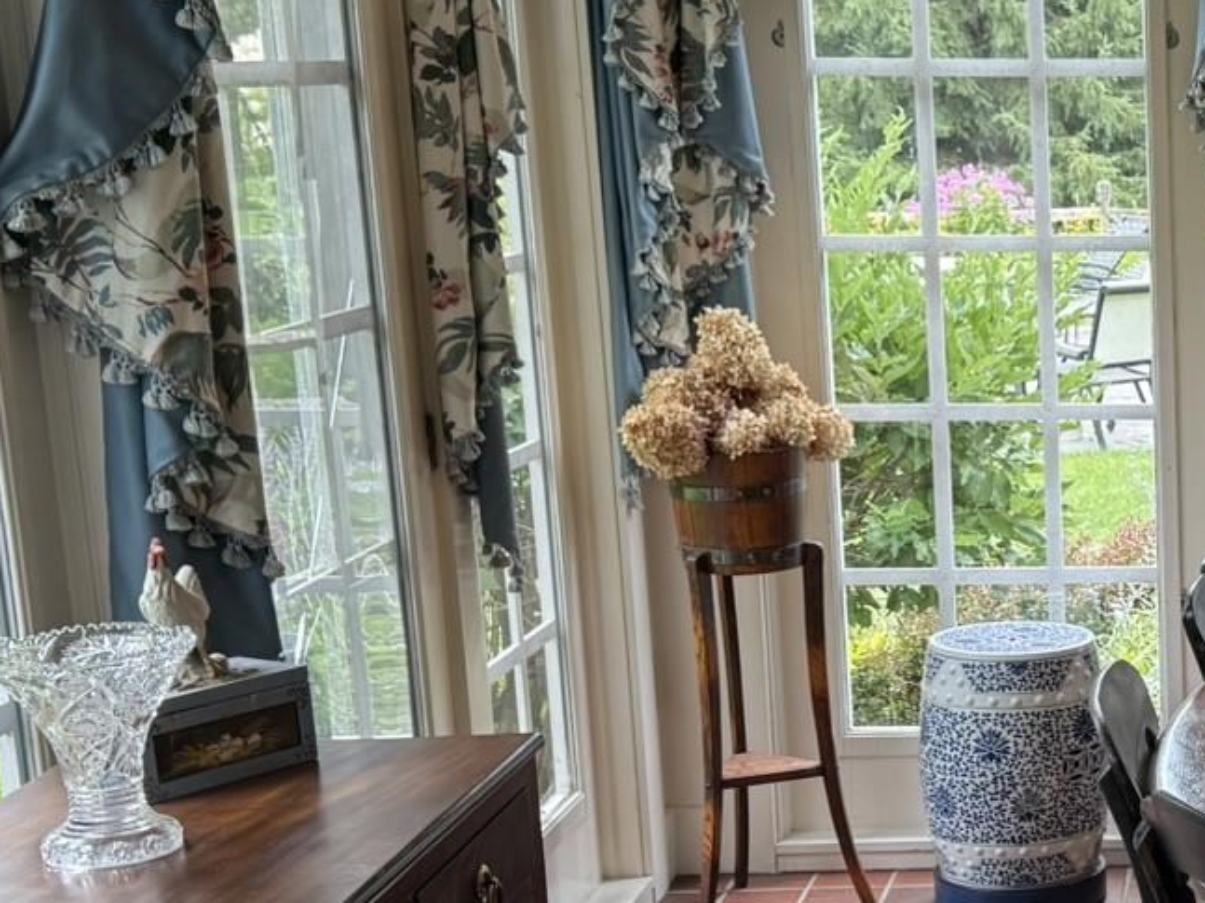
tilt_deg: -13.3
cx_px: 1350
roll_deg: +0.5
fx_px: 2645
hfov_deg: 23.9
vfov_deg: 19.2
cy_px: 709
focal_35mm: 76
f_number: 1.78
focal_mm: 6.76
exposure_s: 1/120
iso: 100
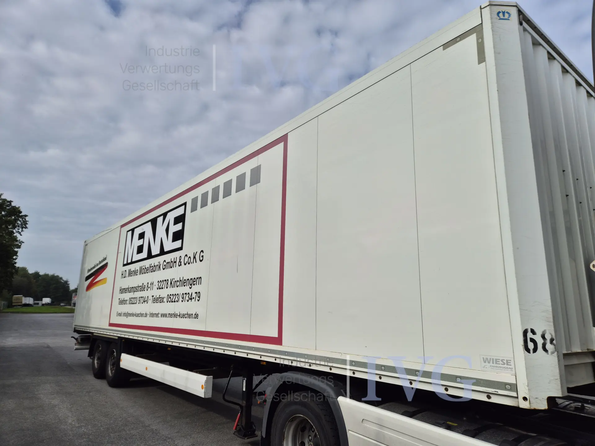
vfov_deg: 58.9
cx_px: 298
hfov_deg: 73.9
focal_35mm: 23
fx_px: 395
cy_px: 223
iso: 25
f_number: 1.8
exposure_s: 1/2896
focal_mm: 5.4
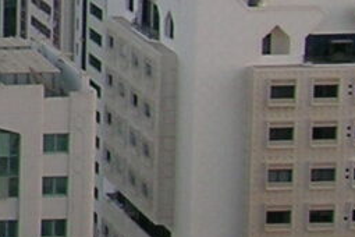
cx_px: -805
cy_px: -201
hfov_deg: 7.8
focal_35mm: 219
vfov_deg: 6.1
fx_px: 2159
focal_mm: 5.8
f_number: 4.4
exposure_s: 1/118
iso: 50
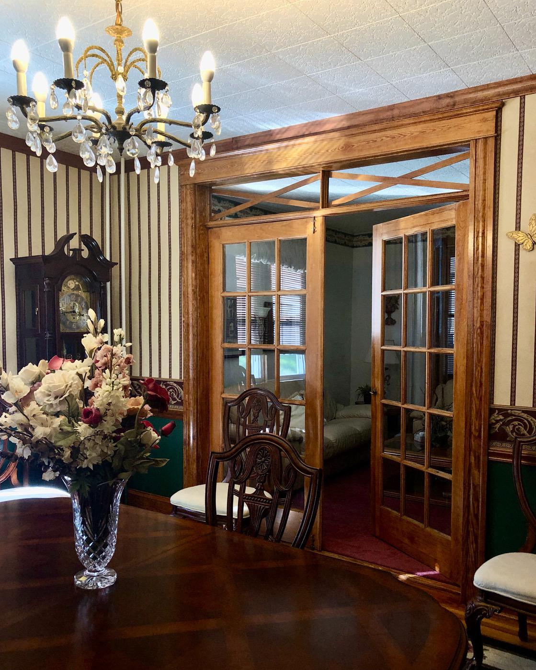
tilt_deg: -3.2
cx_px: 261
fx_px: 595
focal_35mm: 30
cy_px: 367
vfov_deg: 58.7
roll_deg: +0.4
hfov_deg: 48.5
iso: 25
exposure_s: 1/40
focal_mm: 3.99
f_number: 1.8
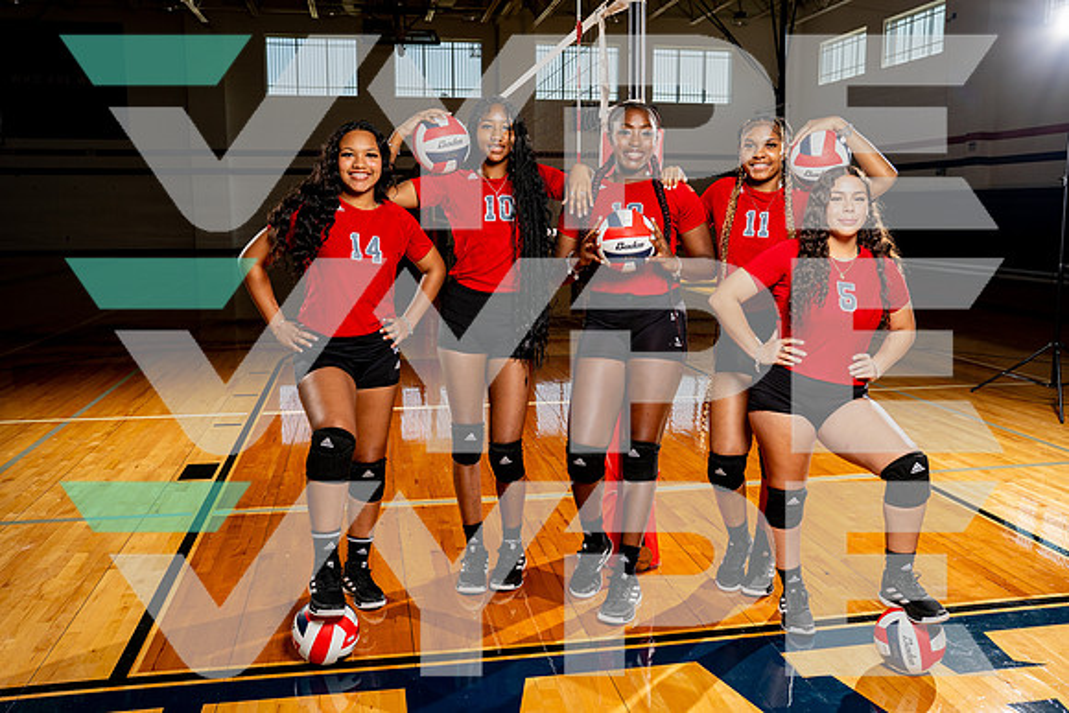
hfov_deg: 61.4
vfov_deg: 43.2
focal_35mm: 30
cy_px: 356
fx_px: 901
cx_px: 534
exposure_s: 1/250
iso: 100
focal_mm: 30
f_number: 5.6
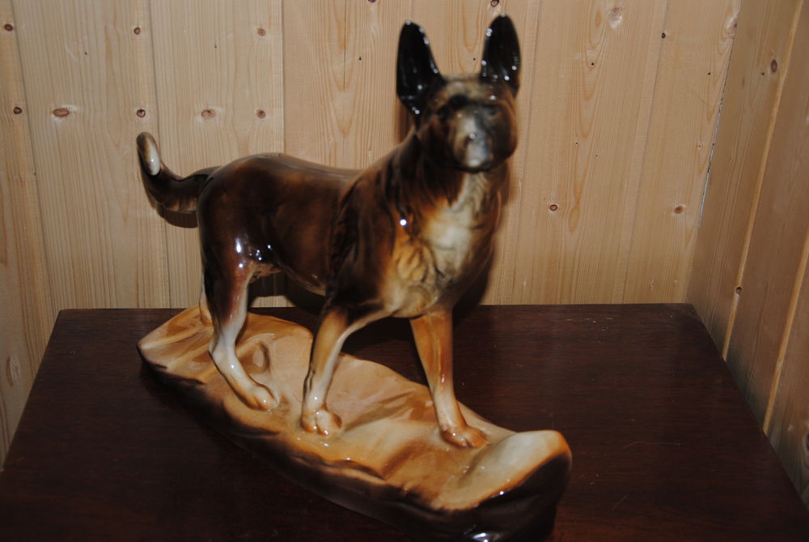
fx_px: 1181
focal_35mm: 52
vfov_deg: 25.8
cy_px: 271
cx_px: 404
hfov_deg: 37.8
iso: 200
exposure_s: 1/60
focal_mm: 35
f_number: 4.5
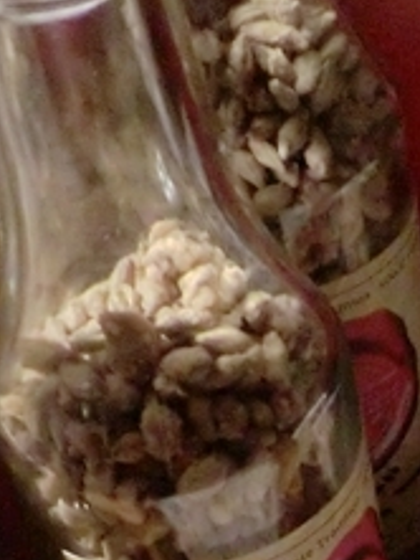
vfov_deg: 18.4
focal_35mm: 94
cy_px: 846
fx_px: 1519
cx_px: 536
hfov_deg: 15.1
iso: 640
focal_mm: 4.7
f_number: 2.8
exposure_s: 1/60
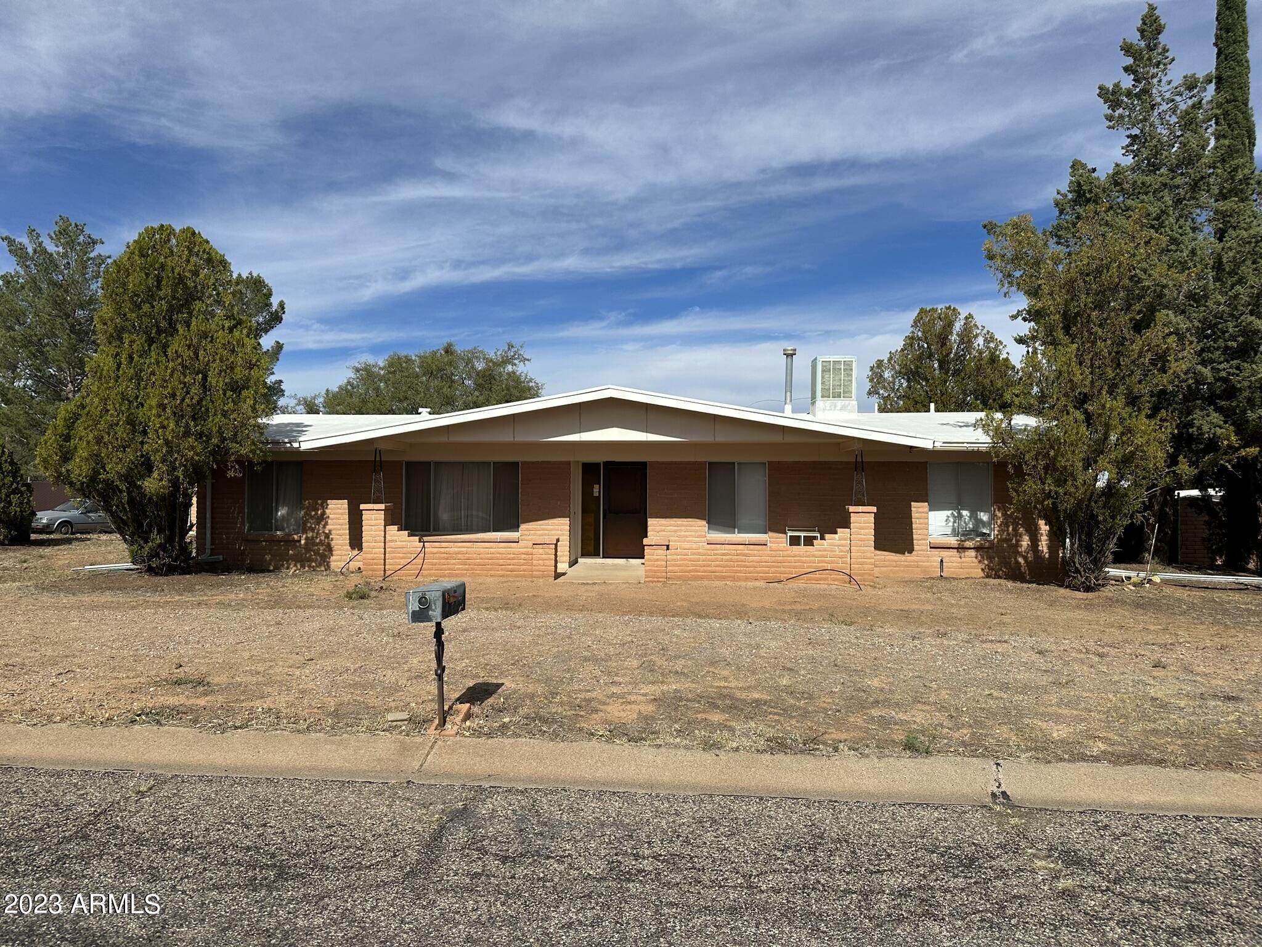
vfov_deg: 56.8
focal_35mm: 24
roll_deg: -0.1
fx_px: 875
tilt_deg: +1.8
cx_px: 631
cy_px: 474
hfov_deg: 71.6
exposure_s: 1/7576
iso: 80
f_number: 1.78
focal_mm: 6.86
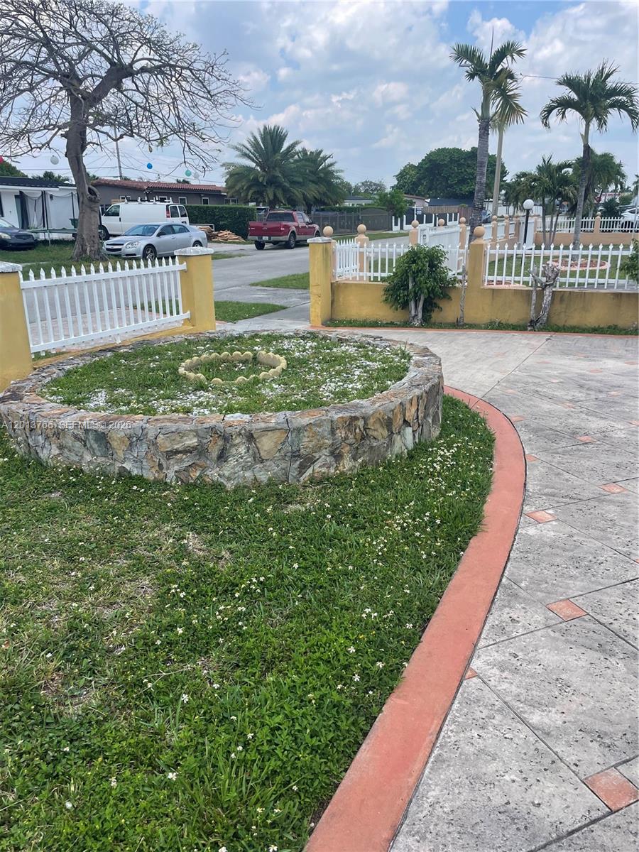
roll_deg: +0.0
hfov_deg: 53.1
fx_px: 640
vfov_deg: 67.3
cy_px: 426
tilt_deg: -18.3
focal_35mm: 26
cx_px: 320
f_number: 1.6
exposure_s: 1/1916
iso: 32
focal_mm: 4.2
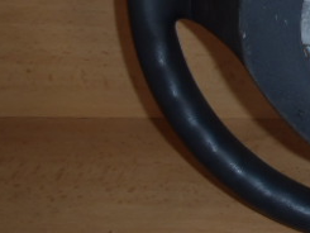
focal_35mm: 73
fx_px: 654
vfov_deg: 19.5
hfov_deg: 23.6
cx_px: 401
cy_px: -10
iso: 100
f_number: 3.9
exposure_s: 1/30
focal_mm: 5
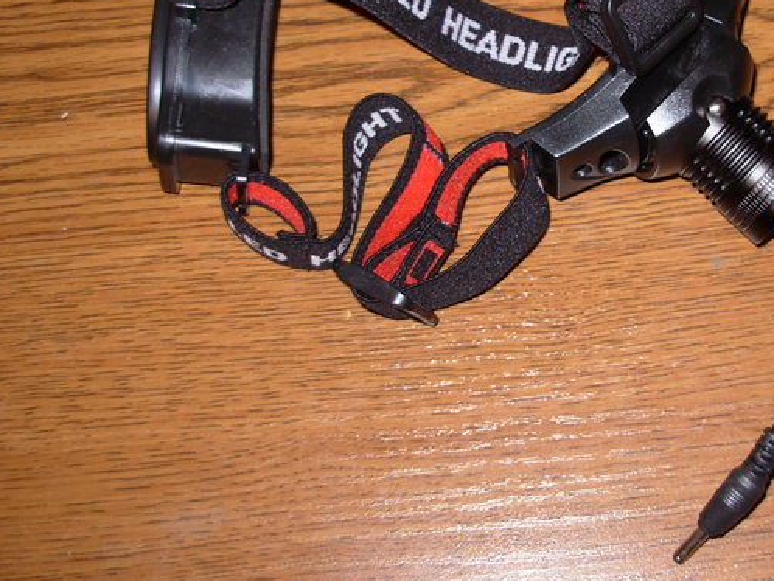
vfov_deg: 23.8
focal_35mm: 61
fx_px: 1365
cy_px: 146
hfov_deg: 31.0
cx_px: 608
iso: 50
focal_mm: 6.3
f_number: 2.9
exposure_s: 1/32
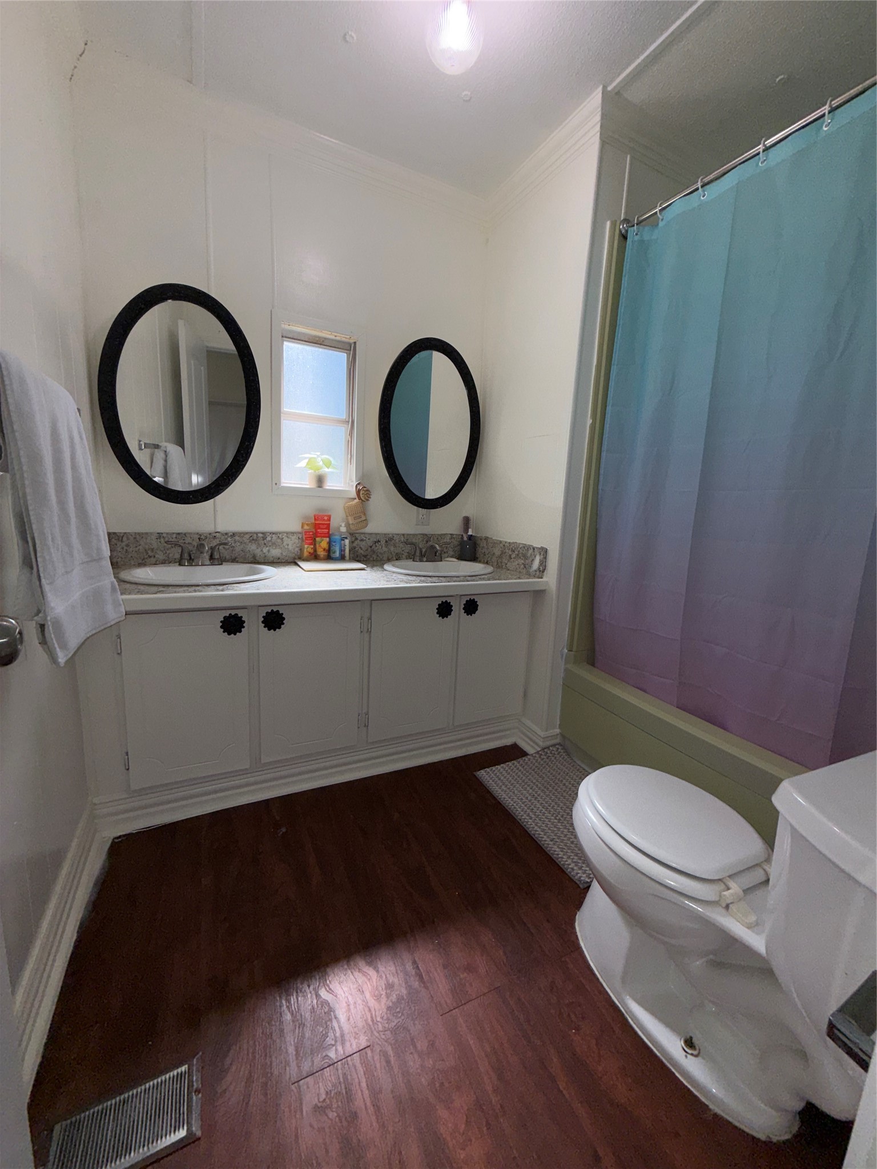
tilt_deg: -9.4
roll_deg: -5.6
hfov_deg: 85.7
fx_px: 473
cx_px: 438
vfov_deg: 102.1
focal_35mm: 14
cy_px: 584
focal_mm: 2.22
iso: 20
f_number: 2.2
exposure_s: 1/122
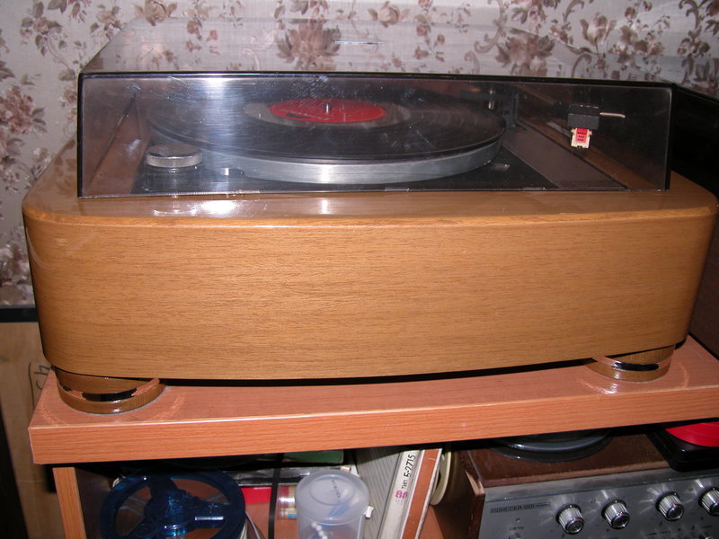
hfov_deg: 52.6
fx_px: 727
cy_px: 270
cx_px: 360
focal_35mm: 35
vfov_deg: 40.7
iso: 100
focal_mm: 8.9
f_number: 2.8
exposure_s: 1/60
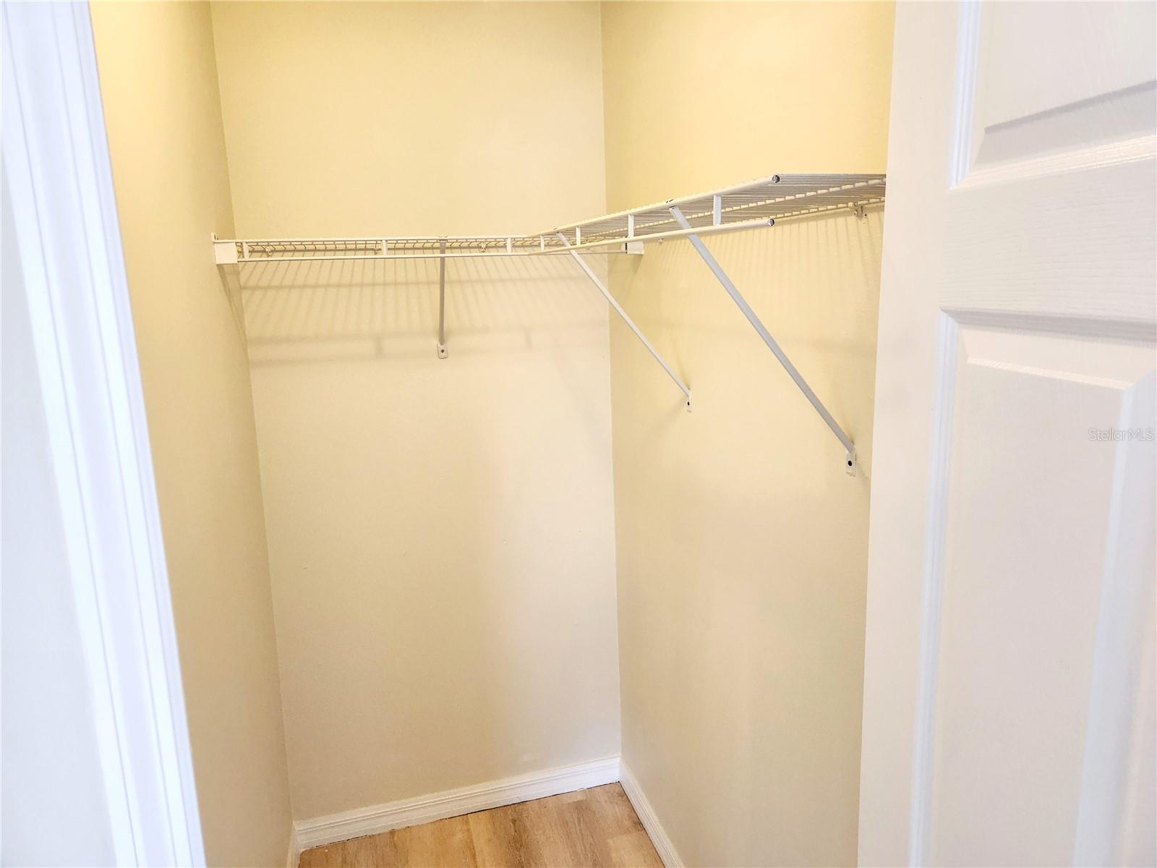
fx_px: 769
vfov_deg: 58.9
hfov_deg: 73.9
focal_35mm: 23
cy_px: 434
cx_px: 578
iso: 200
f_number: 1.8
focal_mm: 5.4
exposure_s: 1/120
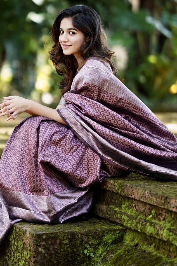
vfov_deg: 14.2
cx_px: 56
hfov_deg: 9.5
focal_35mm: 145
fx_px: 1070
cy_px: 126
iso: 400
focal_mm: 85
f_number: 1.4
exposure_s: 1/2000
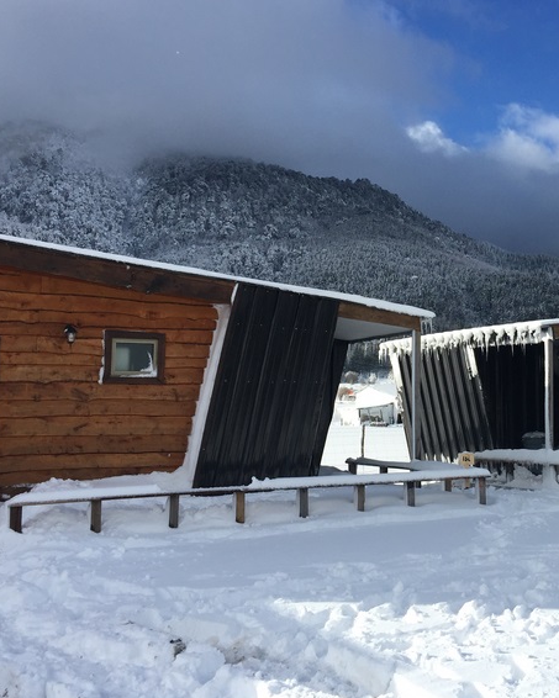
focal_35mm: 43
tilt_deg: +6.5
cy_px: 319
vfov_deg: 42.9
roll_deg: +0.1
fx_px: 889
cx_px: 420
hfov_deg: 34.2
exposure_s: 1/2475
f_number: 2.2
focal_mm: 4.15
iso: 32
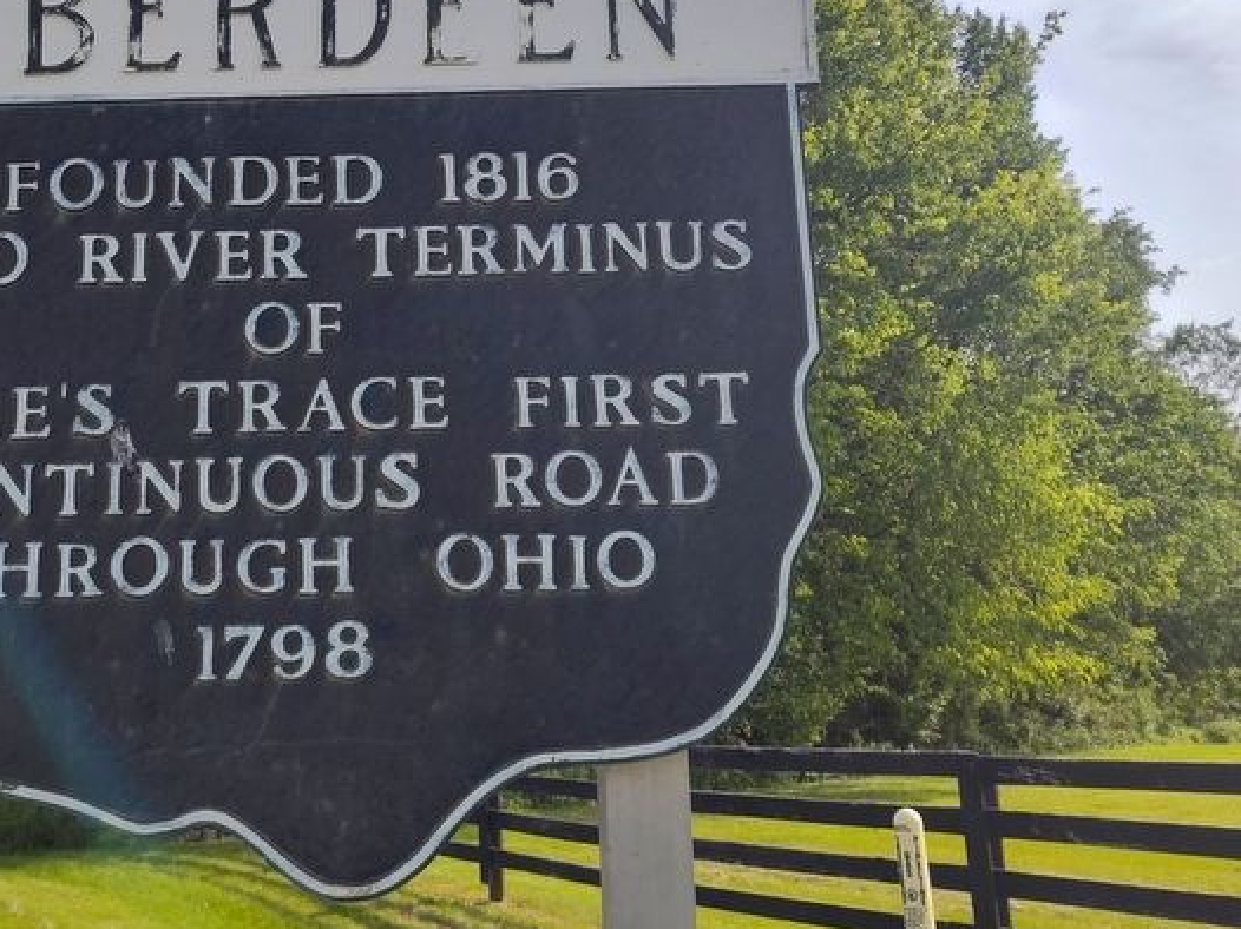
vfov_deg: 40.1
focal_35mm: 35
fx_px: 1254
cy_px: 299
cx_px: 413
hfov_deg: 51.7
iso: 100
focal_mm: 5.56
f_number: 1.8
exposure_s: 1/1827
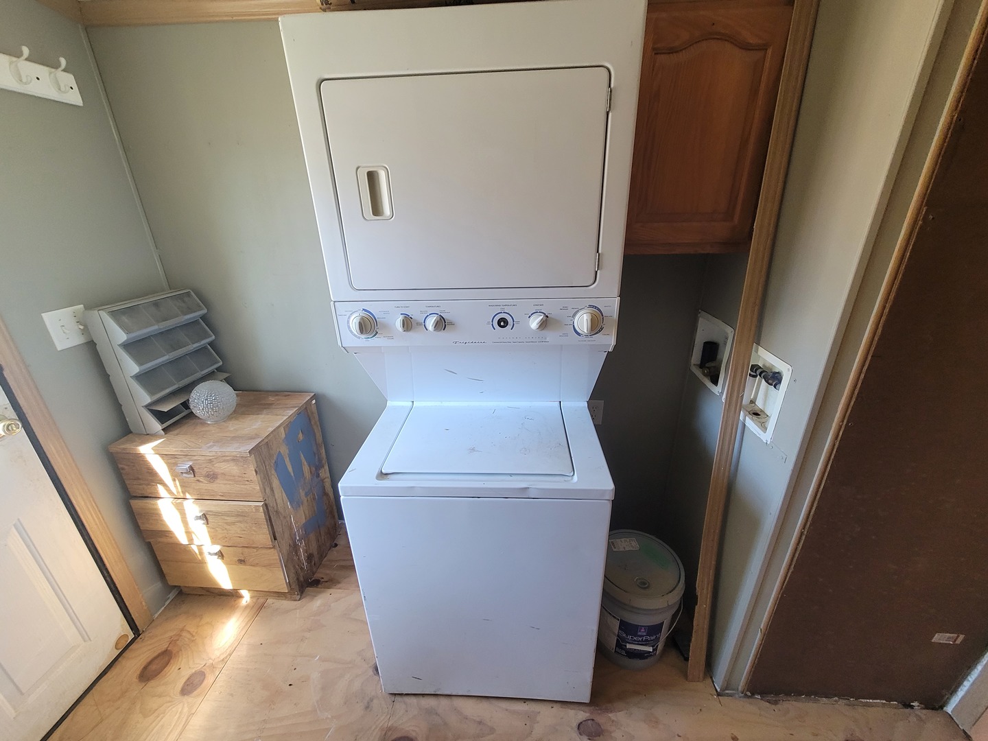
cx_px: 494
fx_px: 371
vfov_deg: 89.9
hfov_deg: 106.2
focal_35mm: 13
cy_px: 370
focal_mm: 2.2
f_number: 2.2
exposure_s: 1/60
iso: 250
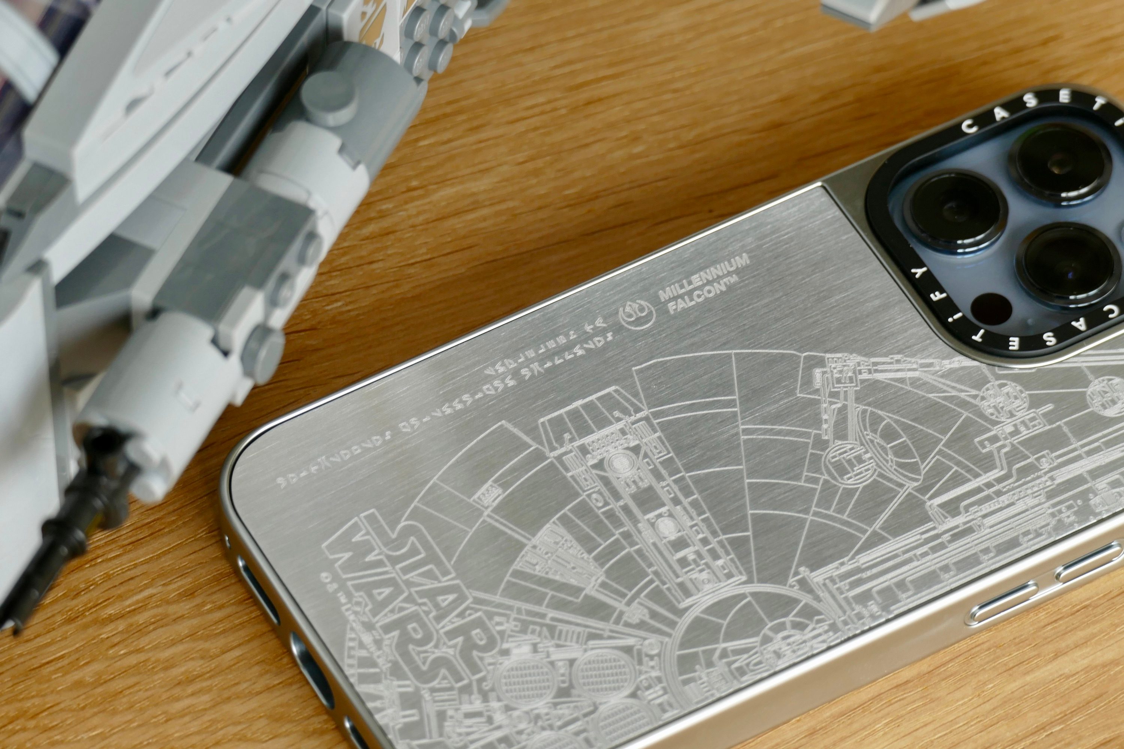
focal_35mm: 226
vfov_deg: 6.1
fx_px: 7056
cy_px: 374
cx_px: 562
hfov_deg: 9.1
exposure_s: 1/100
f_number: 4.5
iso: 200
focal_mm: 82.28
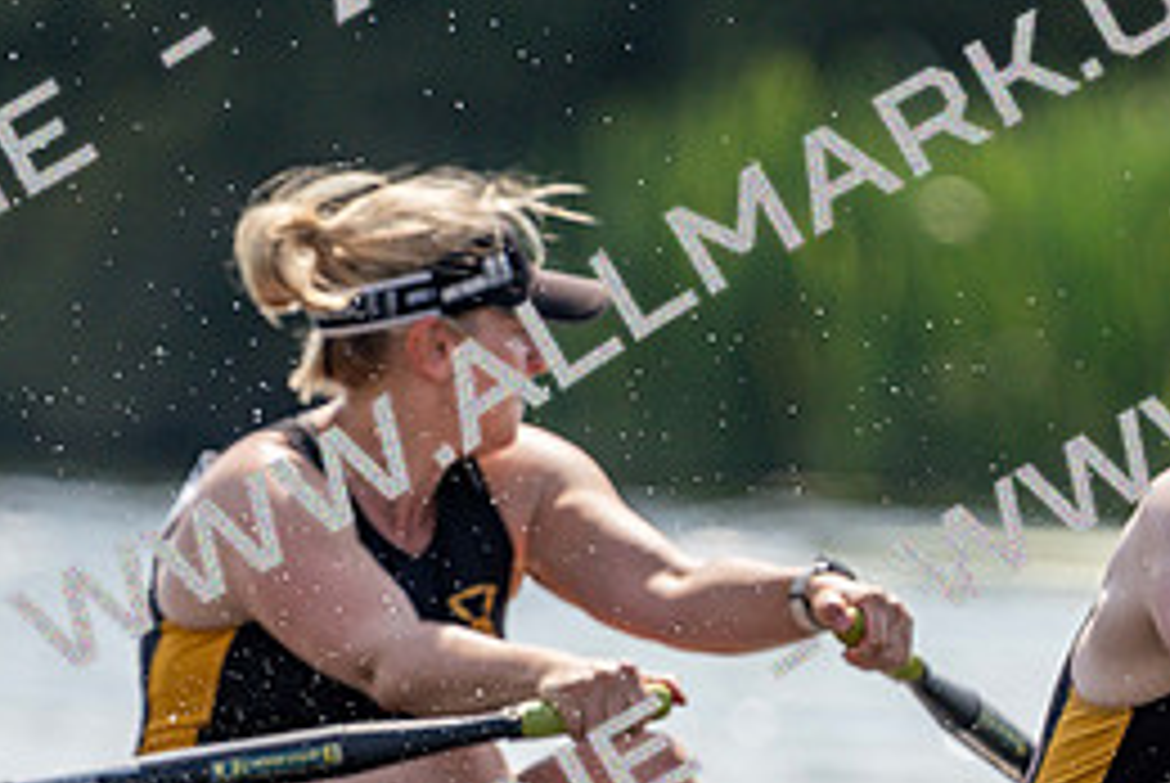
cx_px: 567
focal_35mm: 1081
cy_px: 682
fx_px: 35171
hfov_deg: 1.9
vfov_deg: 1.3
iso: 250
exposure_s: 1/1600
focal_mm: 485
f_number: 6.3
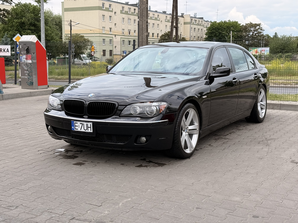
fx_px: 413
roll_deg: -0.3
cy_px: 112
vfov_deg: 30.3
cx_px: 149
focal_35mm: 48
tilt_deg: -7.3
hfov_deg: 39.7
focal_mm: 6.76
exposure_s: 1/1575
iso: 100
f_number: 1.78
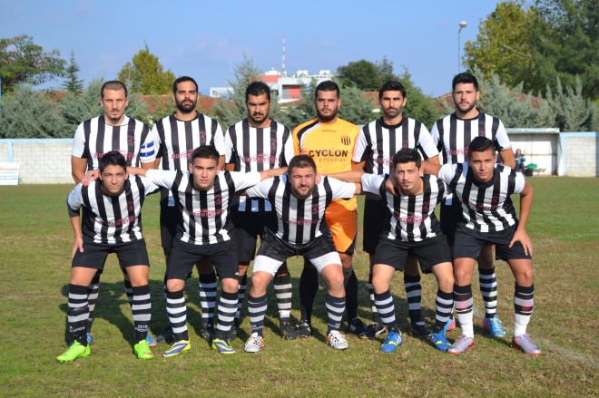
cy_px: 199
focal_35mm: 68
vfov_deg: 20.1
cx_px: 300
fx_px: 1122
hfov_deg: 29.9
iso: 100
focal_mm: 45
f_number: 6.3
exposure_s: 1/320
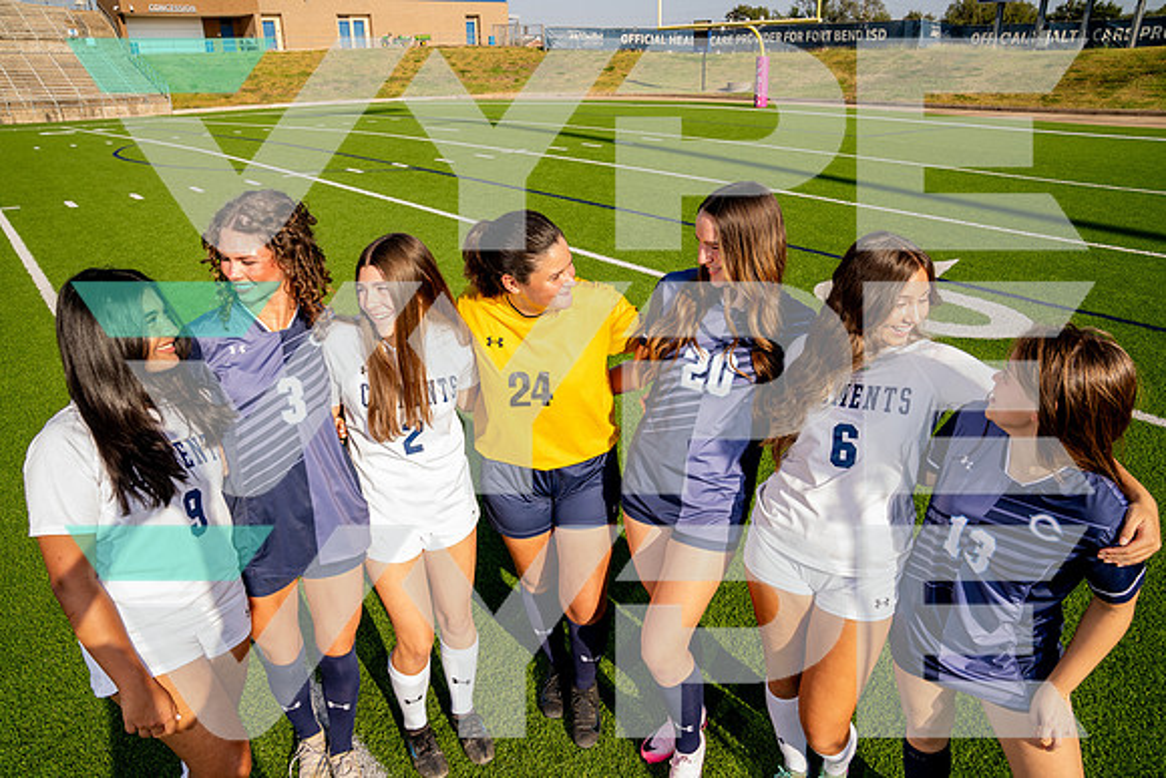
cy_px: 389
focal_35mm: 24
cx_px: 583
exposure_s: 1/125
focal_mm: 24
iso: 50
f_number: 7.1
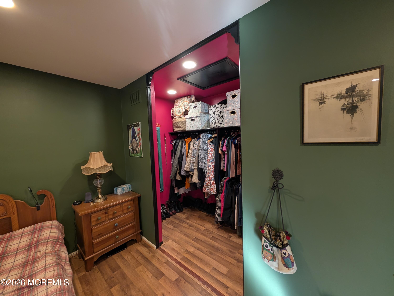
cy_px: 148
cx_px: 197
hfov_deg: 110.5
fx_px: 137
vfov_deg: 94.6
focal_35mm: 12
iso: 87
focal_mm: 2.02
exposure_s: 1/40
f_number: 1.7
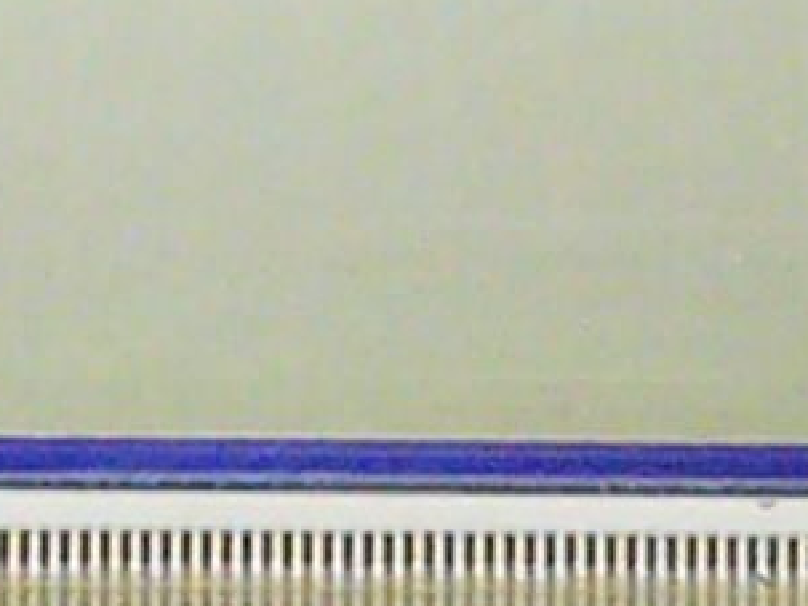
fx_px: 6393
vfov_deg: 5.4
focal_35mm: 274
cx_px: 131
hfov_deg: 7.2
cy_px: 315
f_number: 2.8
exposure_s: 1/40
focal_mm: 6
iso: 200
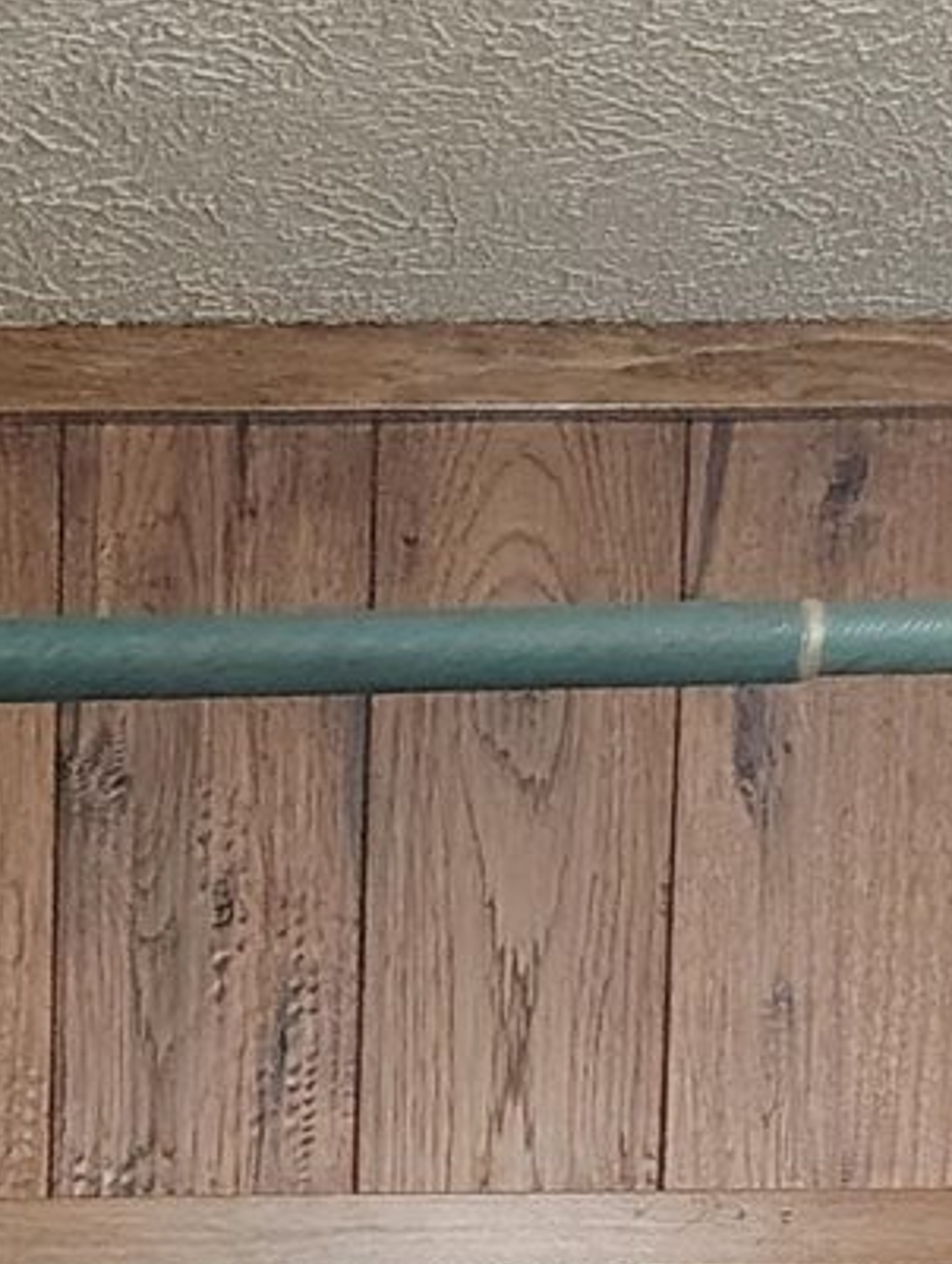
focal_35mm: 138
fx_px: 5047
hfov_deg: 10.3
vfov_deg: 10.9
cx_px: -621
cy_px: 3477
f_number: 1.8
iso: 1563
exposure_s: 1/60
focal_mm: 5.56
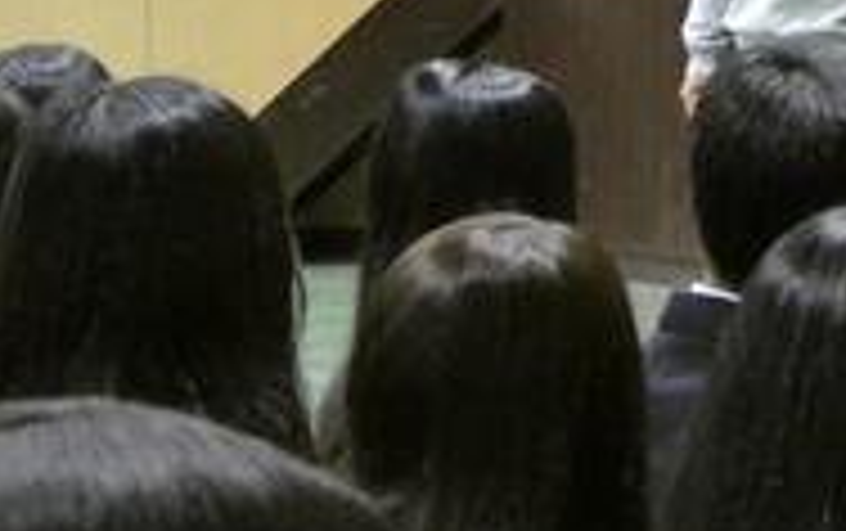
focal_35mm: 214
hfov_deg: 9.7
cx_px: 819
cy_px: -99
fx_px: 4940
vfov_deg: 6.1
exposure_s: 1/40
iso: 1600
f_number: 4.8
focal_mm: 17.1
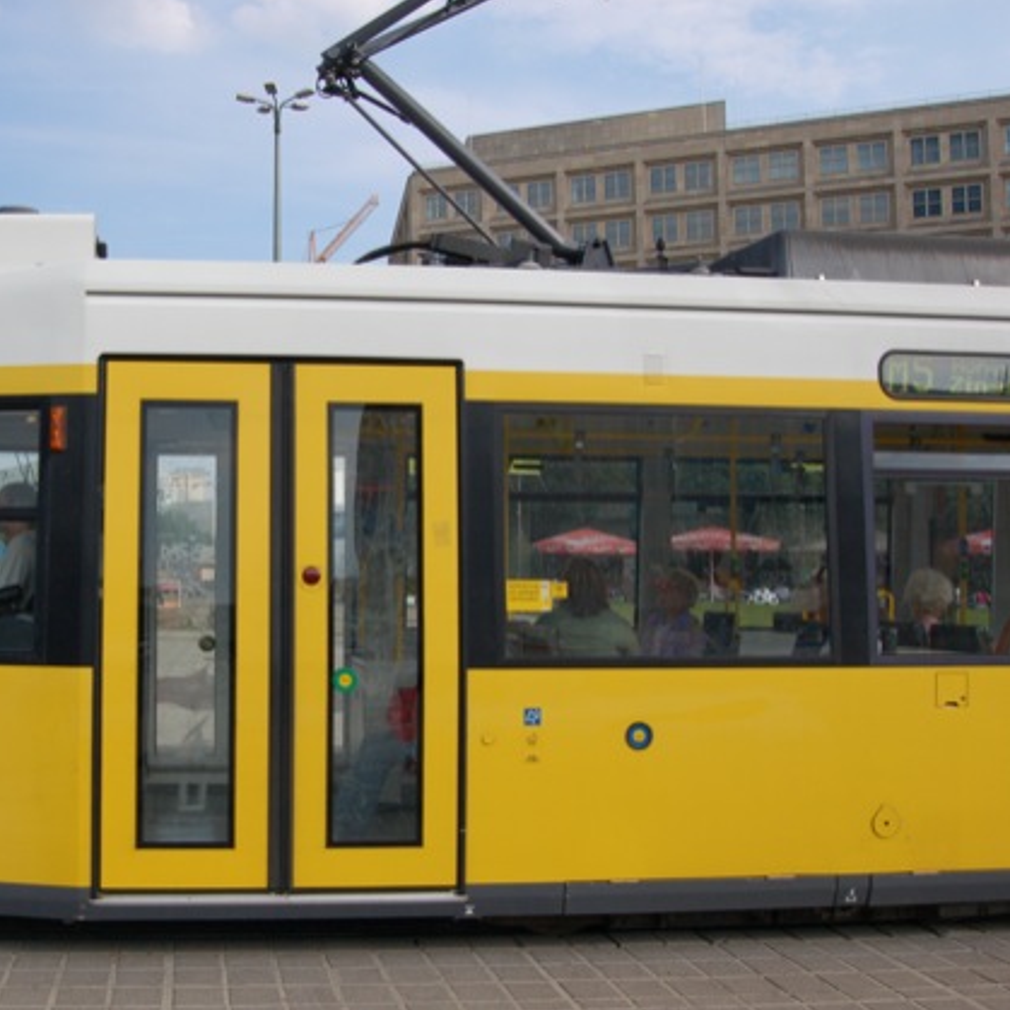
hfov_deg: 45.7
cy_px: 503
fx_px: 1155
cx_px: 263
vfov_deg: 47.2
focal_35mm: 35
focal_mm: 18
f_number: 10
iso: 400
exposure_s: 1/400
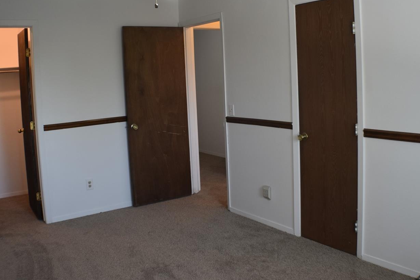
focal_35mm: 47
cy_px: 104
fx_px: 548
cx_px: 219
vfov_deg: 28.5
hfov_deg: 41.9
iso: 400
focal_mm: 24
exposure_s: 1/60
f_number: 4
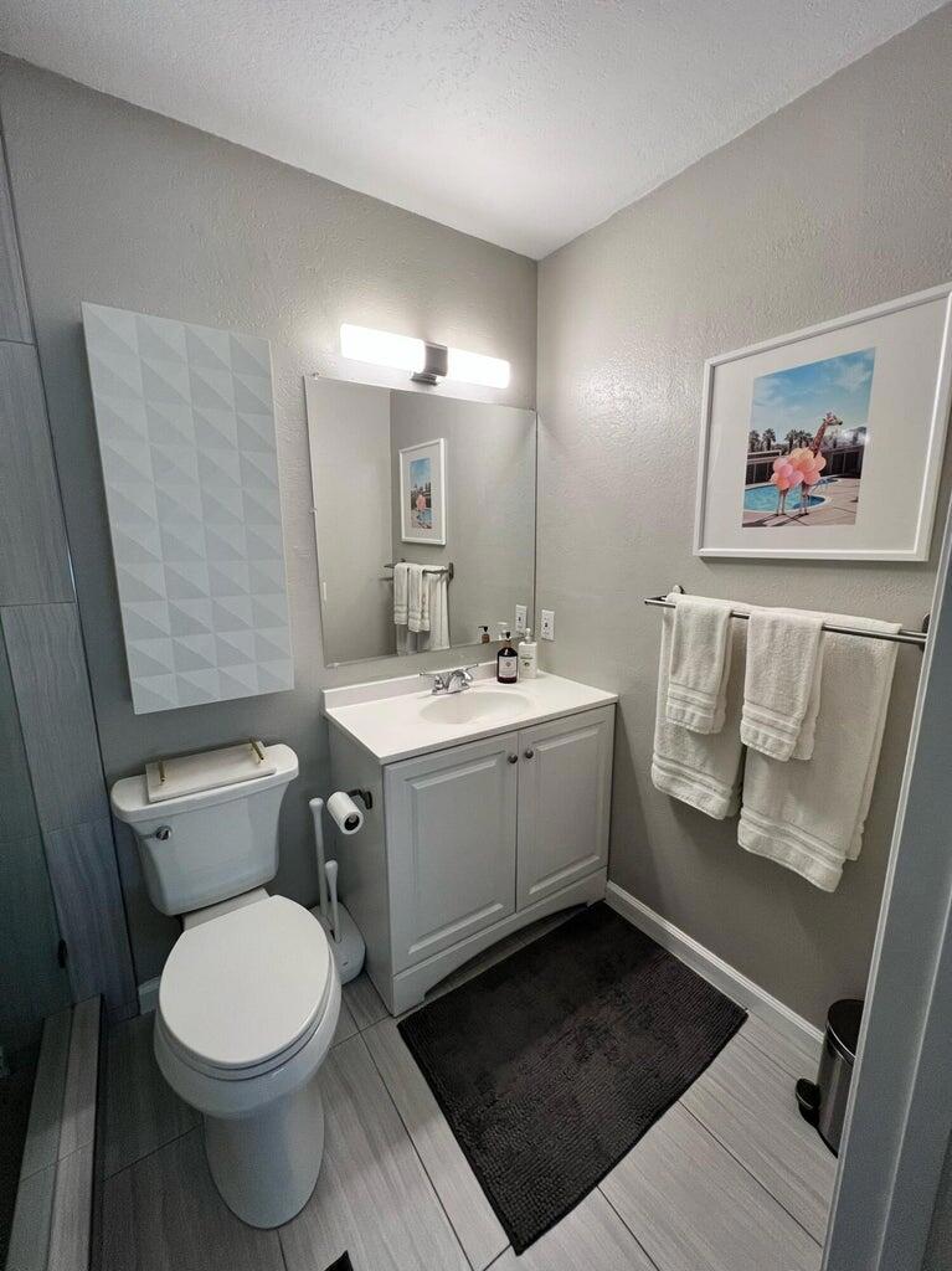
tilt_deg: -11.6
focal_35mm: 13
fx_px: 477
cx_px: 476
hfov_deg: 89.9
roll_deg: +0.7
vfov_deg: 106.2
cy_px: 636
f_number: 1.8
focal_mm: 1.57
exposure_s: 1/120
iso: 200
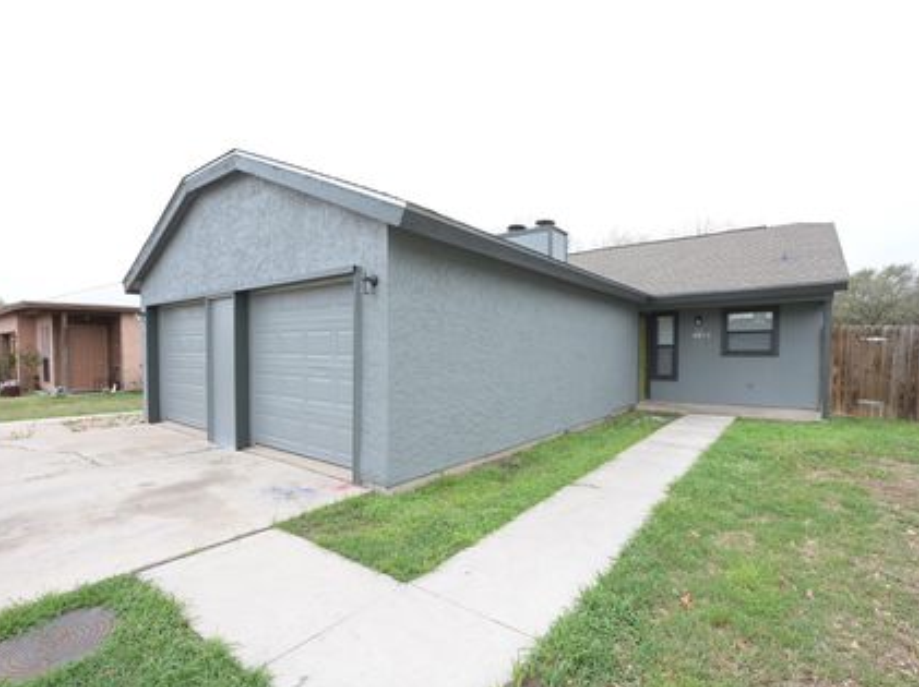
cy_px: 361
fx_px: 424
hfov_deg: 94.4
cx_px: 487
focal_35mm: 16
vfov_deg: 78.0
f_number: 9
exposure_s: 1/100
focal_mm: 14
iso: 320
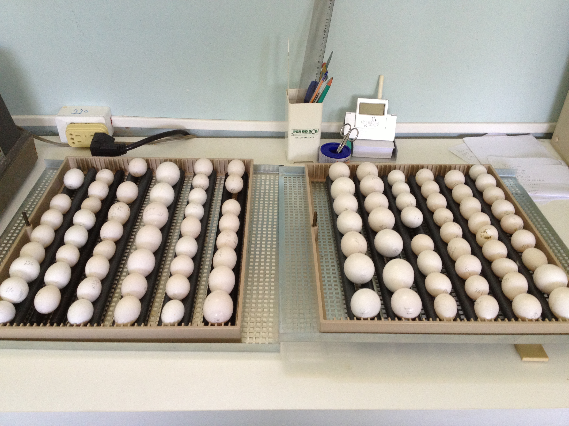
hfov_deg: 52.6
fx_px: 575
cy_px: 213
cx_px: 284
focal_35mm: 35
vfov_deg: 40.7
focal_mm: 4.28
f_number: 2.4
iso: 125
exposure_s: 1/20
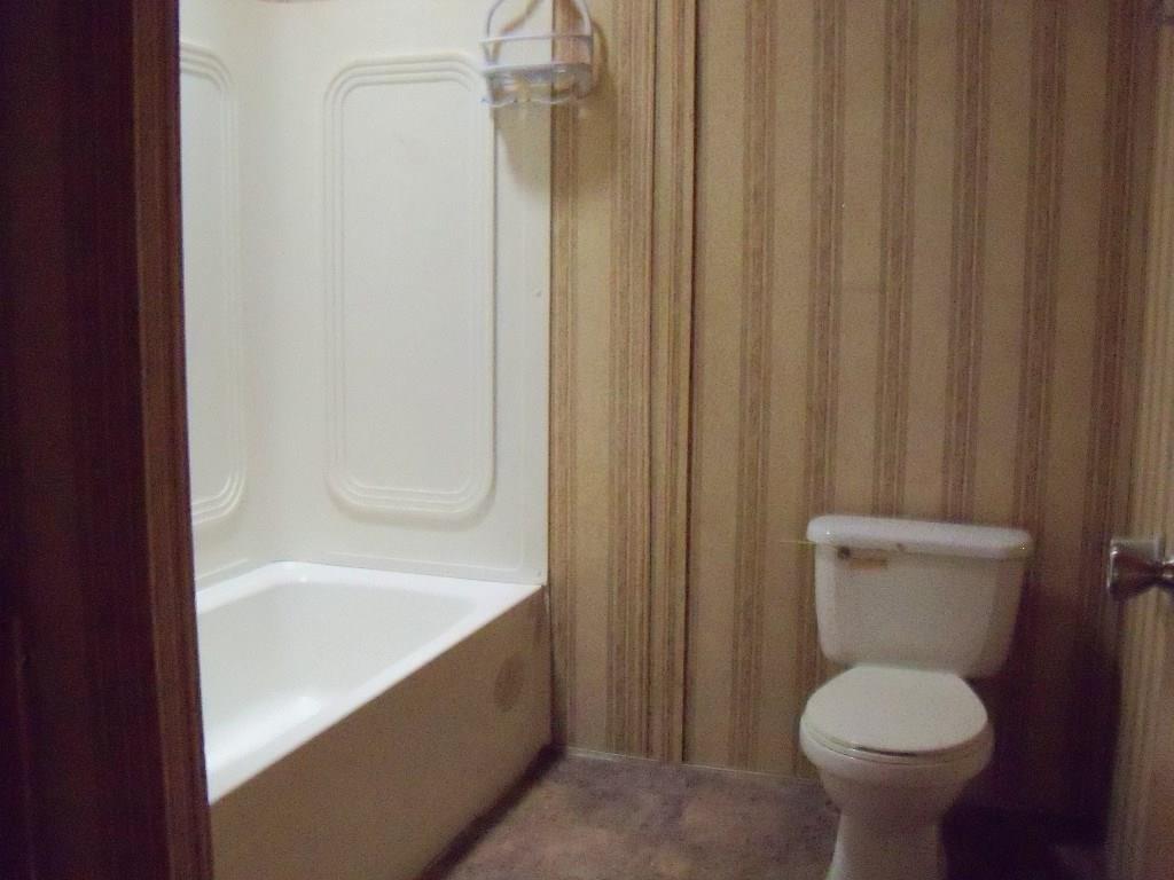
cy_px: 440
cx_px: 587
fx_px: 1187
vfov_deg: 40.7
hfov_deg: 52.6
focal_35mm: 35
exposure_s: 1/8
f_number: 3.5
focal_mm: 6.2
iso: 1600
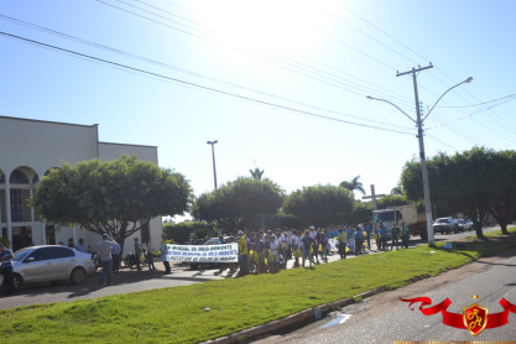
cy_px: 174
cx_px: 264
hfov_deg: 53.1
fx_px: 516
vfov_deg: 36.9
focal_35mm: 36
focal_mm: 20
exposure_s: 1/320
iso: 100
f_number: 9
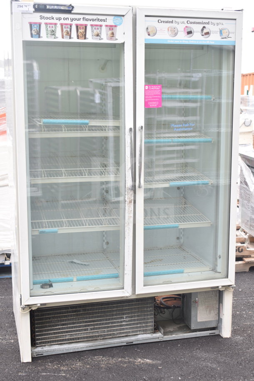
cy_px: 190
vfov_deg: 38.9
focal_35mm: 51
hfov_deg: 26.5
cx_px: 127
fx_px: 540
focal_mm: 34
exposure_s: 1/80
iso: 200
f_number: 4.5
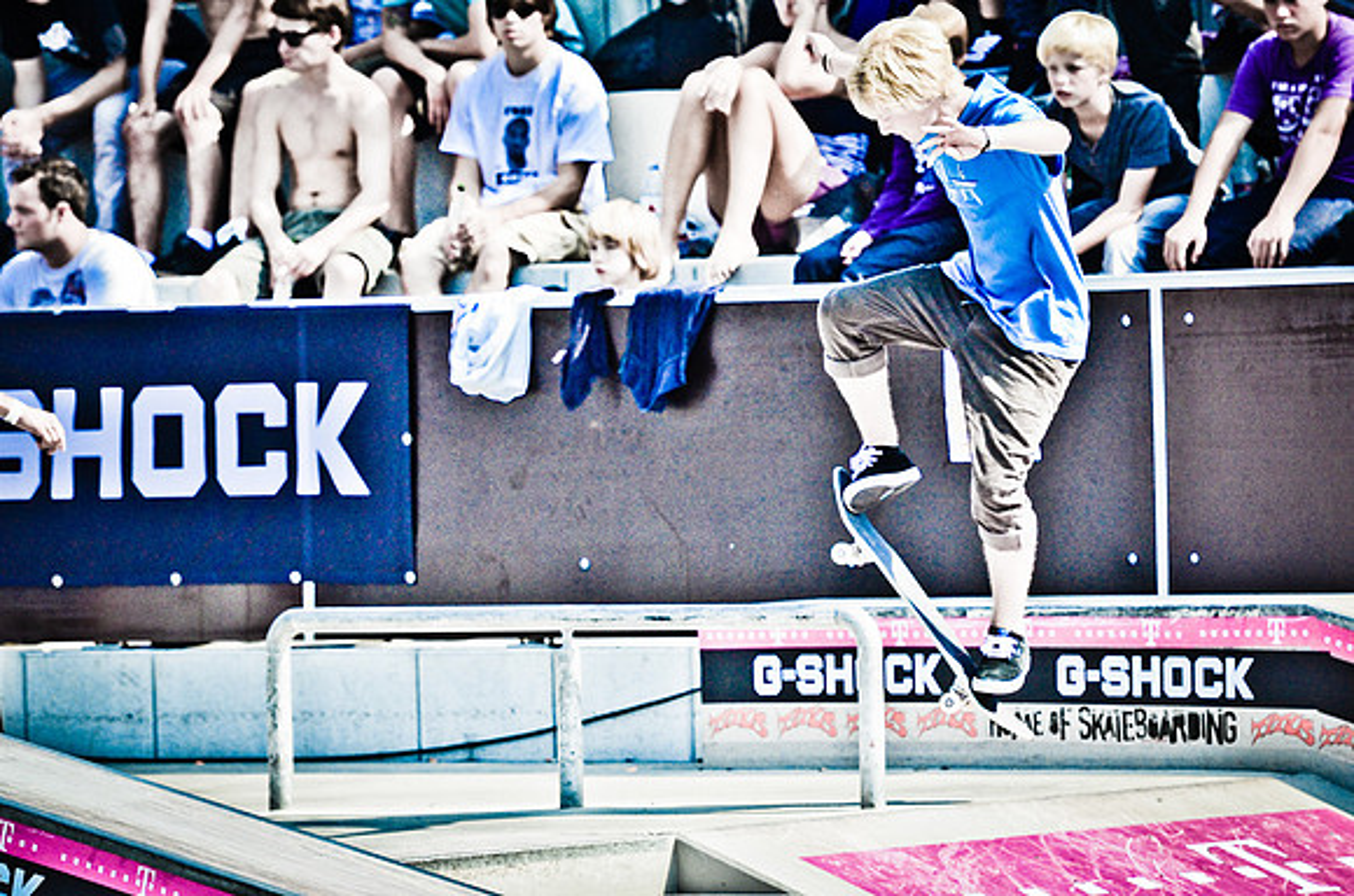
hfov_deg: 8.1
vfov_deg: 5.4
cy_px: 448
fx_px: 9570
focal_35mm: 255
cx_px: 677
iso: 500
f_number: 2.8
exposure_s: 1/4000
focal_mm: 170
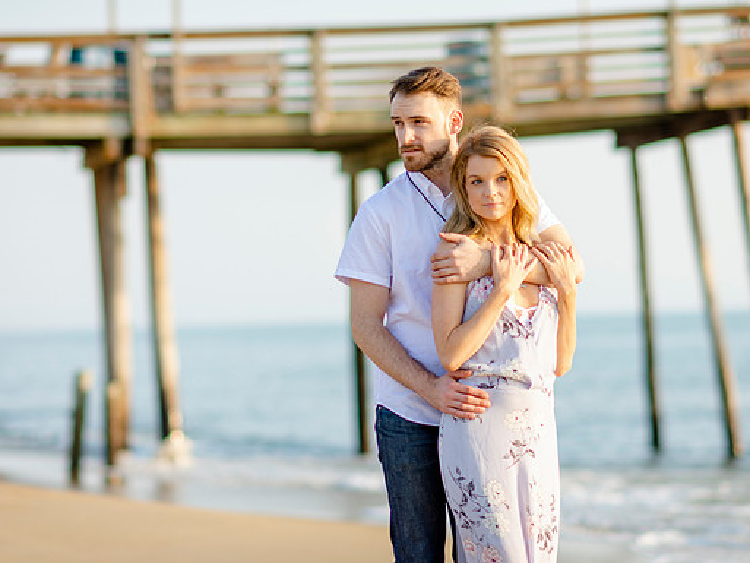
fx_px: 3034
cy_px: 281
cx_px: 391
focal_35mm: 140
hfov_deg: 14.1
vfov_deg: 10.6
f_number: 1.8
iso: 160
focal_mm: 85
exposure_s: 1/1250
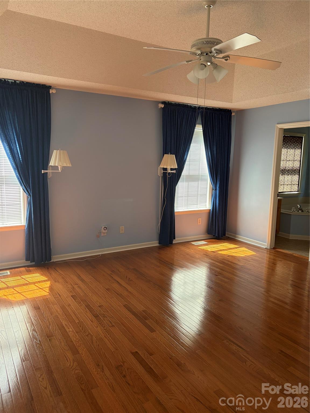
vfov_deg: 67.3
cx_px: 155
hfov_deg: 53.1
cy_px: 206
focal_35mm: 26
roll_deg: -1.9
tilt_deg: -7.0
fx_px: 310
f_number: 1.6
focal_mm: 5.96
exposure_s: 1/69
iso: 125
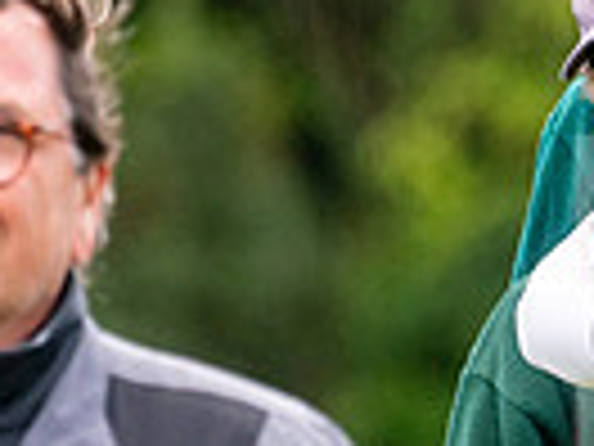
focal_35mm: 1903
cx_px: 1156
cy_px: 252
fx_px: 32655
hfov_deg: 1.0
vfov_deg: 0.8
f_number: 4
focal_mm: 300
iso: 320
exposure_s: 1/1600
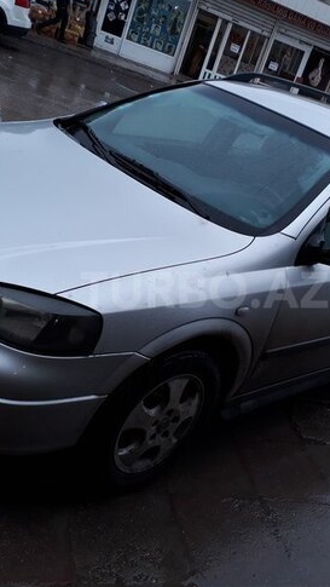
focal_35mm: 40
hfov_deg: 29.6
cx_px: 204
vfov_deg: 50.5
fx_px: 622
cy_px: 290
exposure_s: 1/183
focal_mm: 3.6
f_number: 1.9
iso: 40
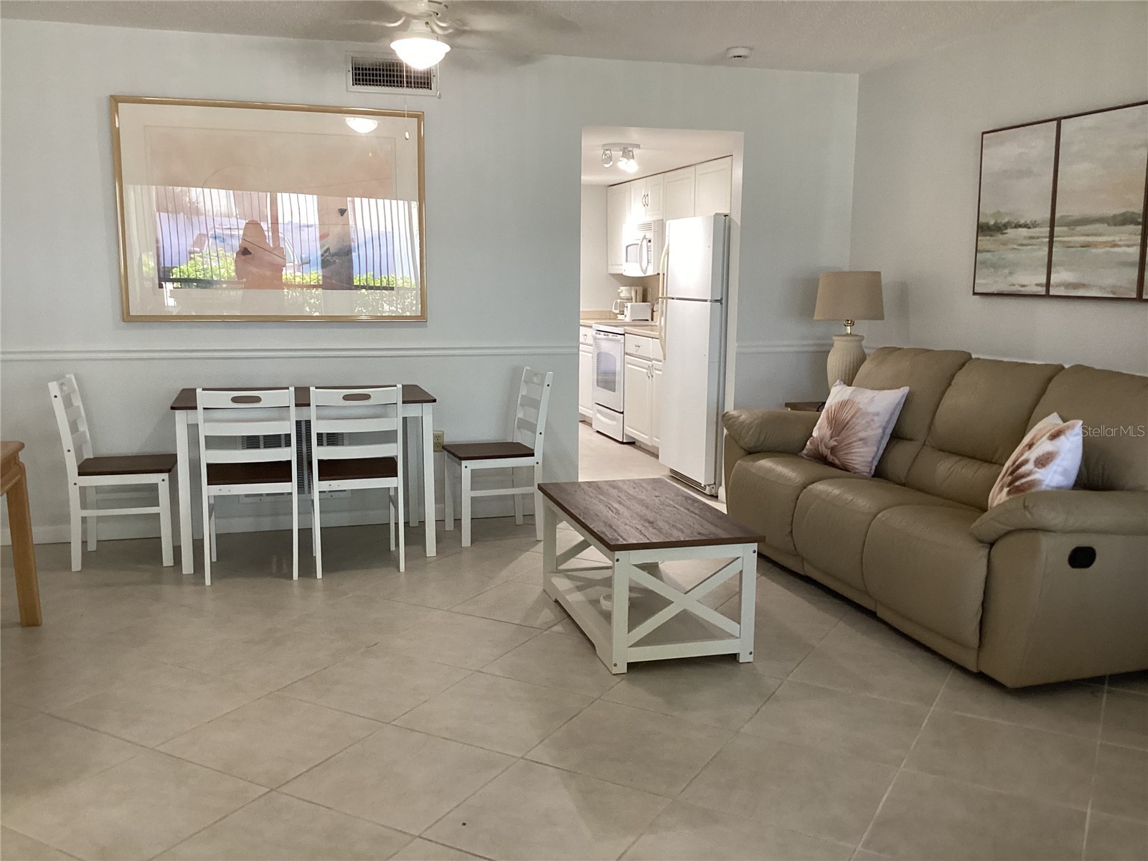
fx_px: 1028
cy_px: 430
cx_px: 574
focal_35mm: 31
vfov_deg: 45.4
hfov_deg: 58.4
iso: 160
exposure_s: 1/60
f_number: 2.4
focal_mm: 3.3
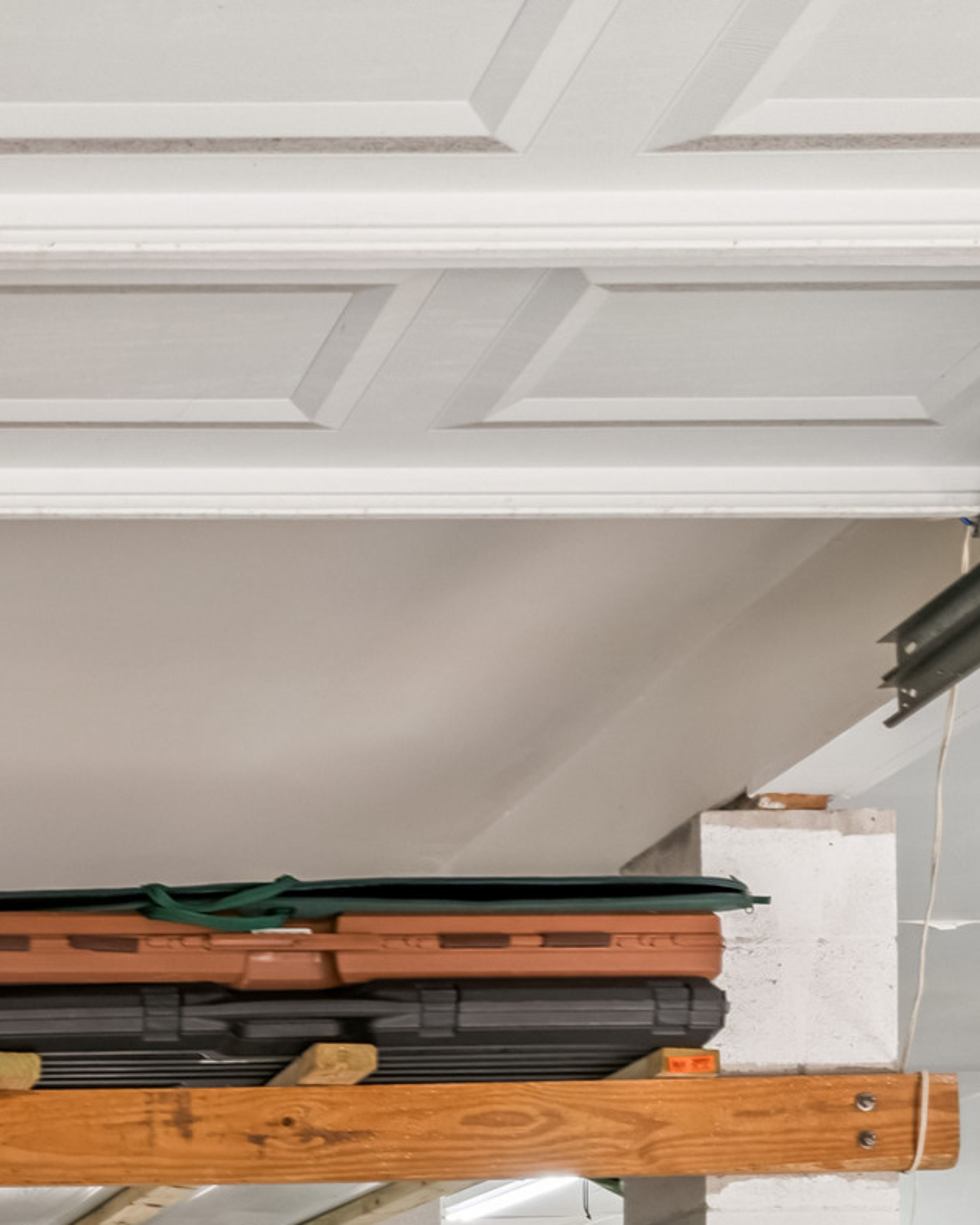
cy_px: 1543
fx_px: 2247
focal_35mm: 62
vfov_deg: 26.4
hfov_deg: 21.8
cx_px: -341
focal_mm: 17
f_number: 8
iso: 250
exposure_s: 1/6
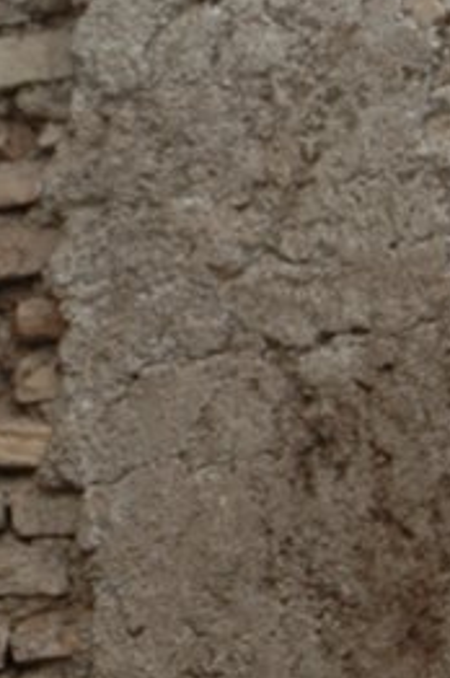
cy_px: 234
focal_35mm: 207
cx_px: 21
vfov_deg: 9.9
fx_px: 3891
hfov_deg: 6.6
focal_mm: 24
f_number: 4.5
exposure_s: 1/80
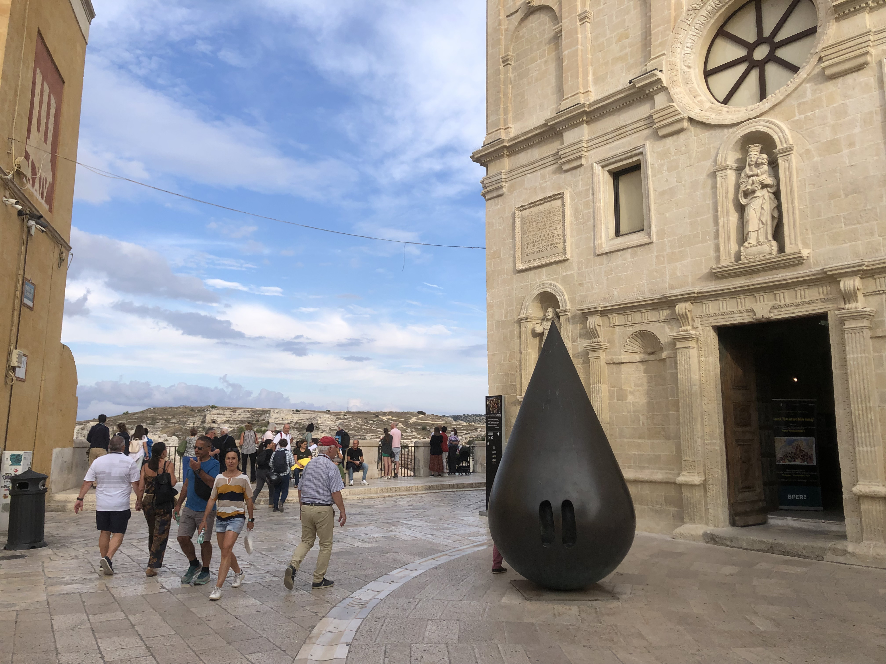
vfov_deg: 49.7
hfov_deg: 63.4
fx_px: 717
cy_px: 332
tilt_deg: +9.4
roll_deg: +0.4
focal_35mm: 28
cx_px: 443
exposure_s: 1/1104
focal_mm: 4
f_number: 1.8
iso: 20
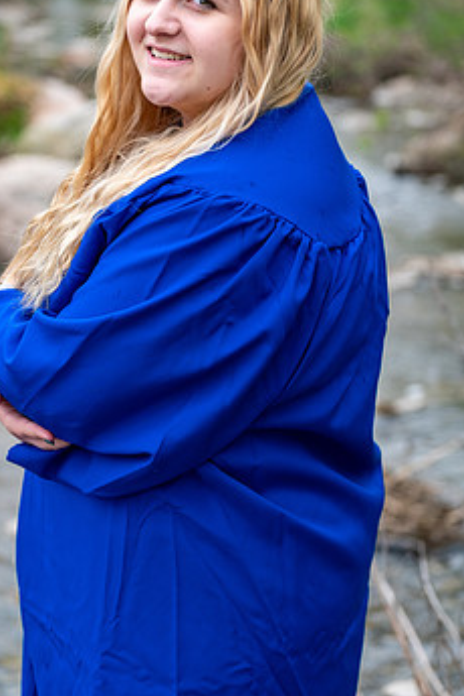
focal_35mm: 124
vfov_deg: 16.5
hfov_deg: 11.1
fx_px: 2397
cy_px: 262
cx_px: 182
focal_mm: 63.4
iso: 250
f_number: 2.8
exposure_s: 1/250
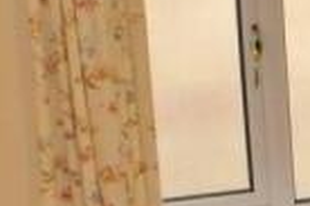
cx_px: 477
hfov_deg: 12.1
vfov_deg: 8.2
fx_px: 1386
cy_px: 382
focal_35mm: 161
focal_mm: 12.7
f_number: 3.8
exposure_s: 1/60
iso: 1400
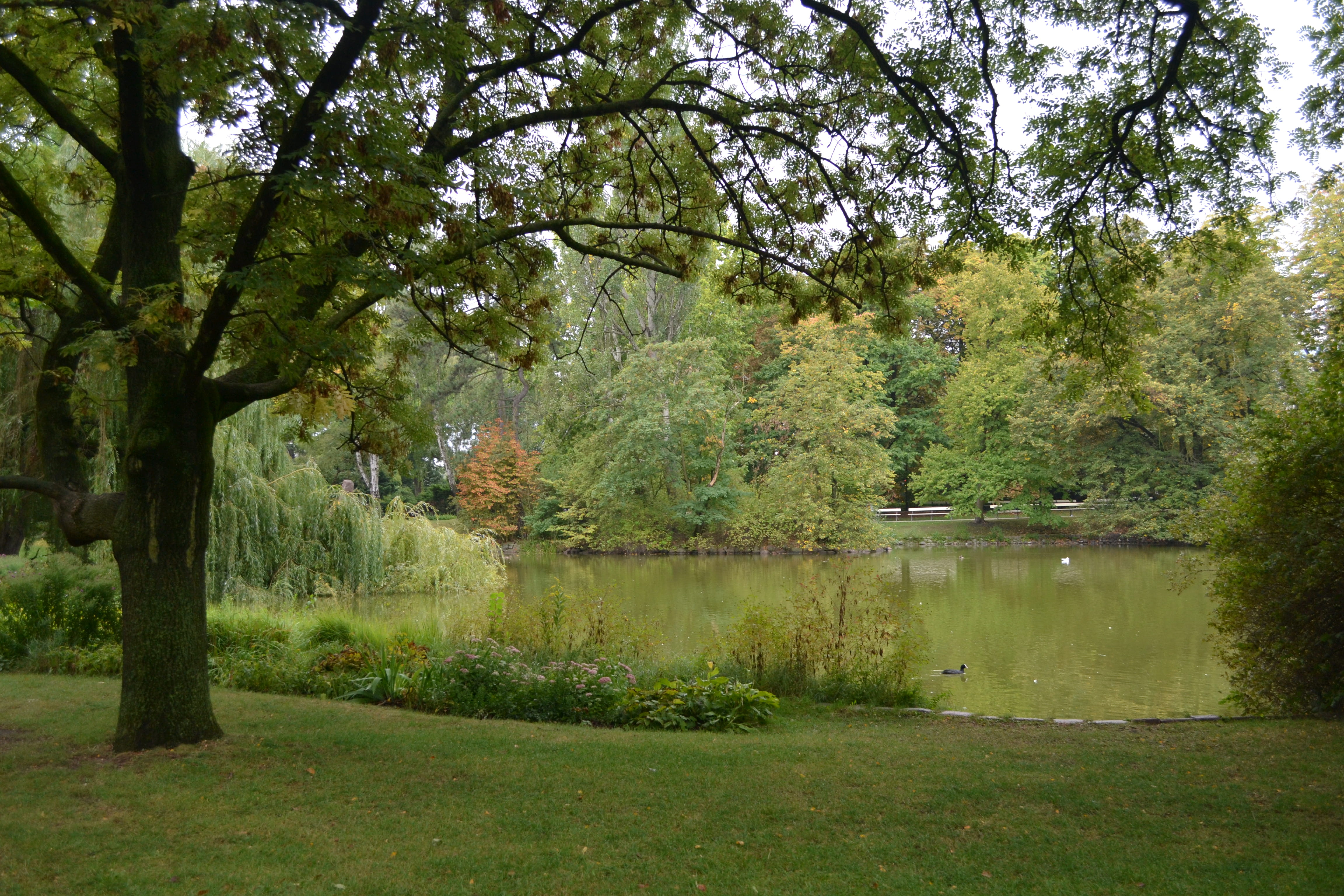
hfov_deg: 53.1
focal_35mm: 36
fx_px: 1344
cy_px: 448
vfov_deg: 36.9
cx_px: 672
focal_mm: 24
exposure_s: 1/125
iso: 360
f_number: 5.6
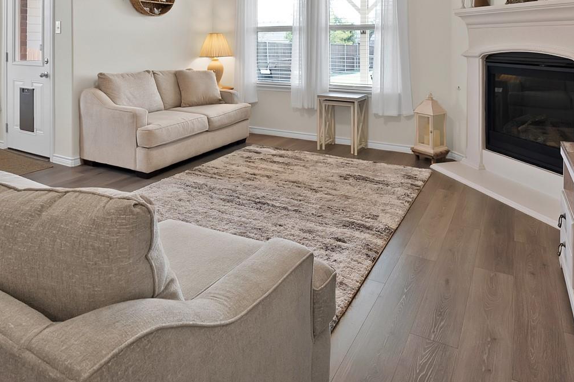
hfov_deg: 73.8
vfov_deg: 48.0
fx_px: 383
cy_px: 43
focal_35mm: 24
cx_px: 287
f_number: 8
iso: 640
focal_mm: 12
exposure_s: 1/5
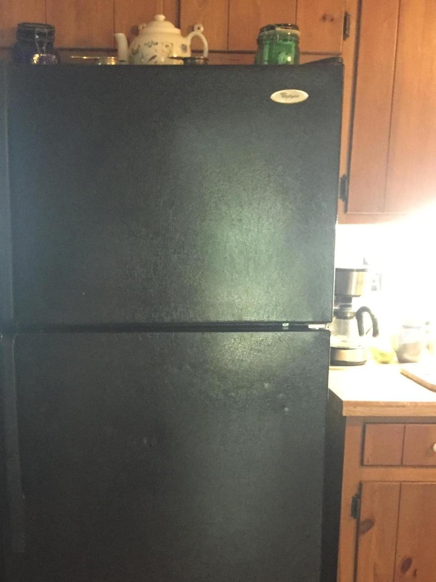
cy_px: 376
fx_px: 772
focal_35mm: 46
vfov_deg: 40.8
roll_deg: +0.4
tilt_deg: -12.3
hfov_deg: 31.3
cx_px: 152
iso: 640
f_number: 2.2
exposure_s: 1/15
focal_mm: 4.15
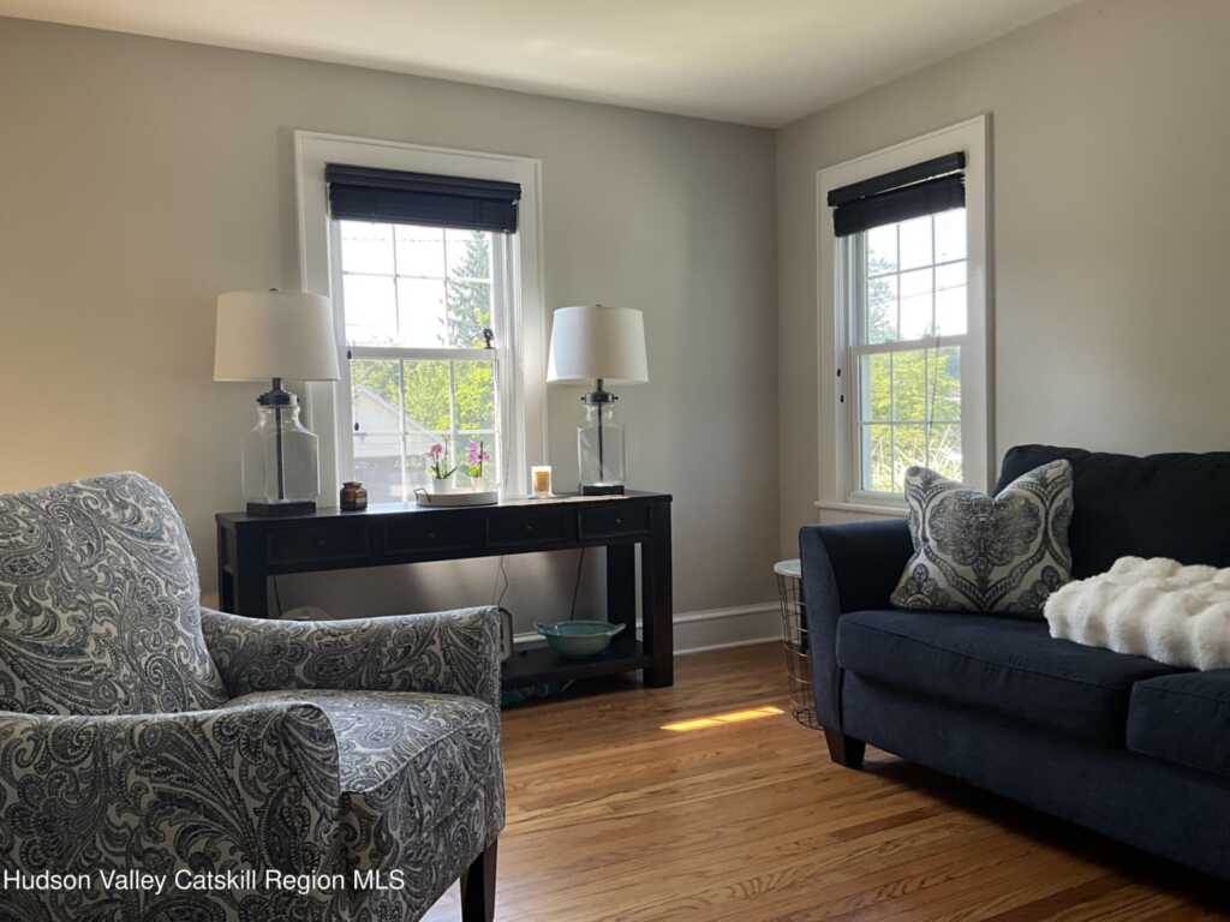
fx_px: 1030
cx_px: 615
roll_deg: +1.4
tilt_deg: -3.0
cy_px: 461
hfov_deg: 61.7
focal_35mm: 29
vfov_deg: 48.2
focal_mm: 3
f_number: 1.8
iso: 50
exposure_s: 1/122
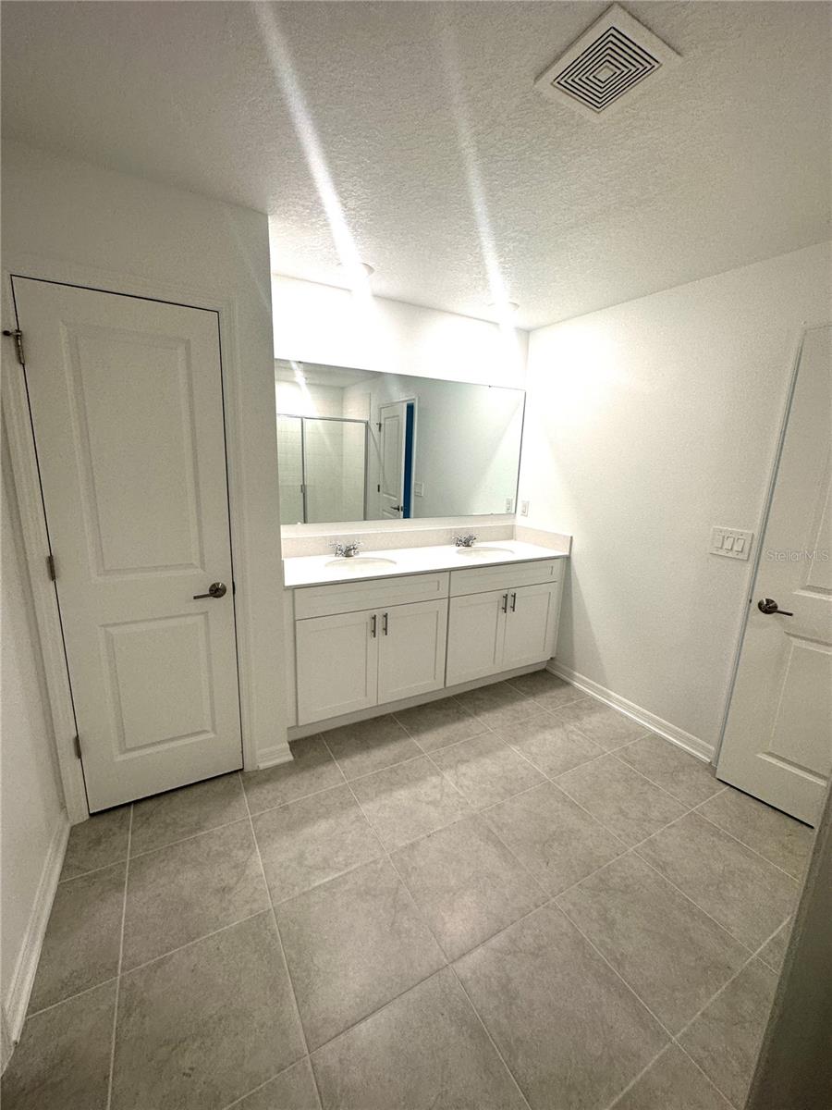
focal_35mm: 14
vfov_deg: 102.1
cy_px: 555
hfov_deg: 85.7
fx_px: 449
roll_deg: -1.9
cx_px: 416
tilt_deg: -10.9
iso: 100
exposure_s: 1/120
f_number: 2.2
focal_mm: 2.22
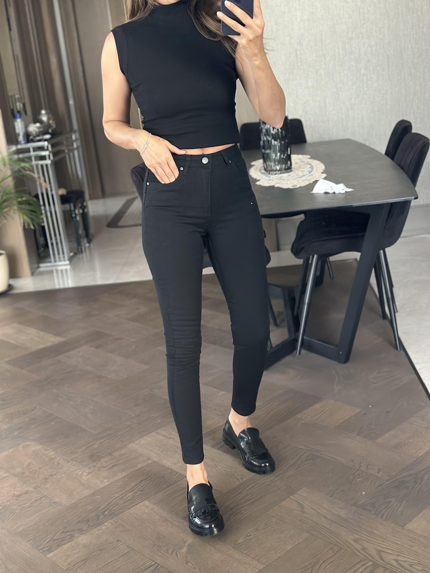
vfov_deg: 39.7
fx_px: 795
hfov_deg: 30.3
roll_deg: +7.7
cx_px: 215
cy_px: 286
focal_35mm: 48
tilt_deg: -24.0
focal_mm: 6.86
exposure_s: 1/40
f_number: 1.78
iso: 500
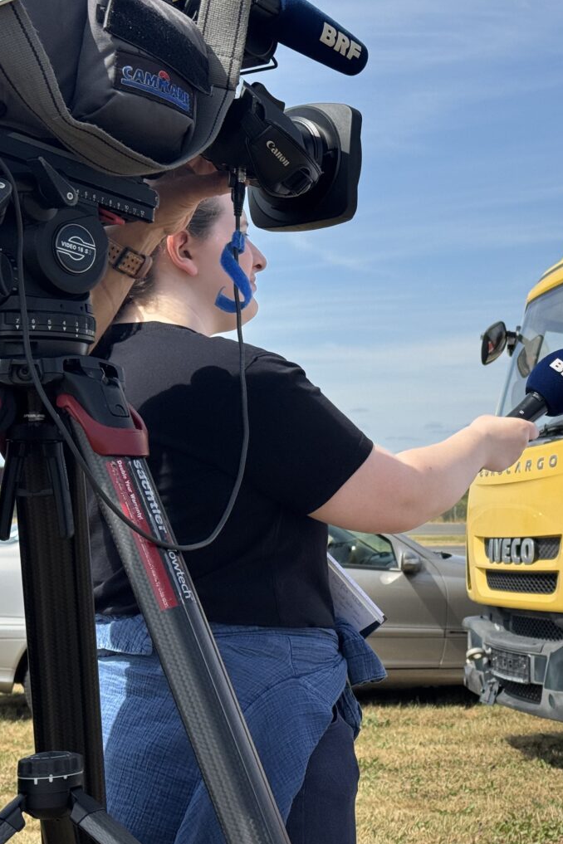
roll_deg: +0.0
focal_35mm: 67
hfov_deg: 20.1
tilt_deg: +2.1
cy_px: 423
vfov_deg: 30.1
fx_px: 1572
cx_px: 460
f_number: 1.78
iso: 80
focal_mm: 6.76
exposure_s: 1/7092
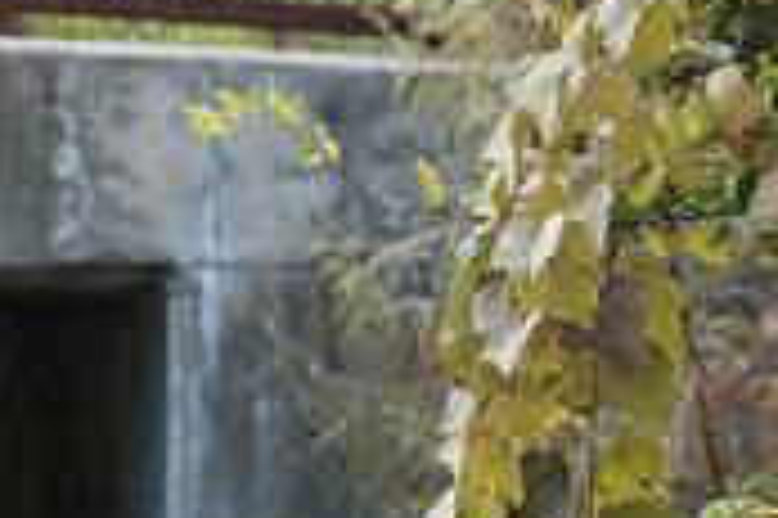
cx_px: -508
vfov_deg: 5.8
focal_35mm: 235
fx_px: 5074
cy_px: 336
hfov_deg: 8.5
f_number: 2.8
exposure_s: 1/320
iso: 500
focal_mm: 70
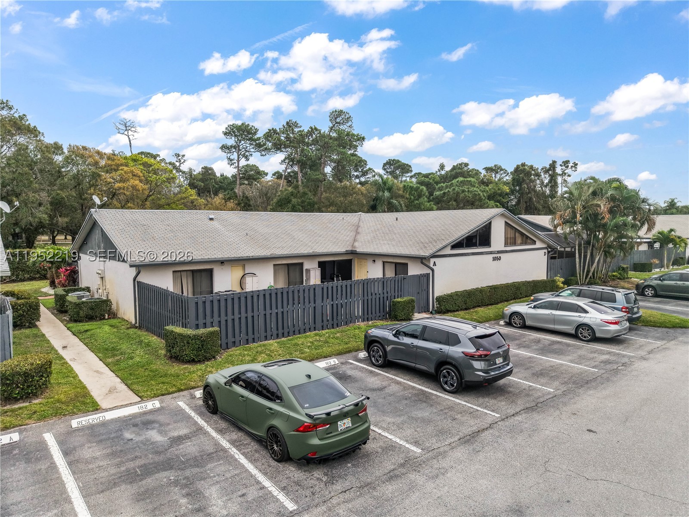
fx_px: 478
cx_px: 344
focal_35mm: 24
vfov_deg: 56.8
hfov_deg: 71.6
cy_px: 258
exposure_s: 1/250
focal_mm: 8.67
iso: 150
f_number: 1.8
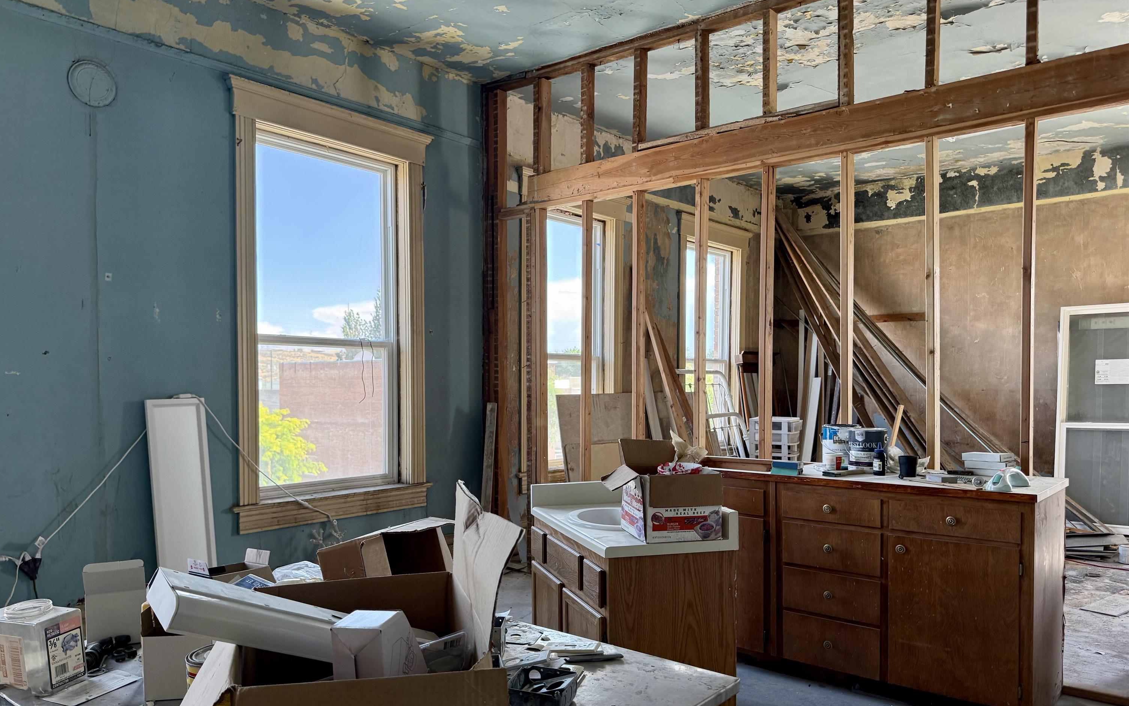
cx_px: 552
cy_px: 400
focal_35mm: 26
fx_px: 800
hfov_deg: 70.4
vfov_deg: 47.5
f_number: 1.78
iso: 200
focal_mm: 6.76
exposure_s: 1/234
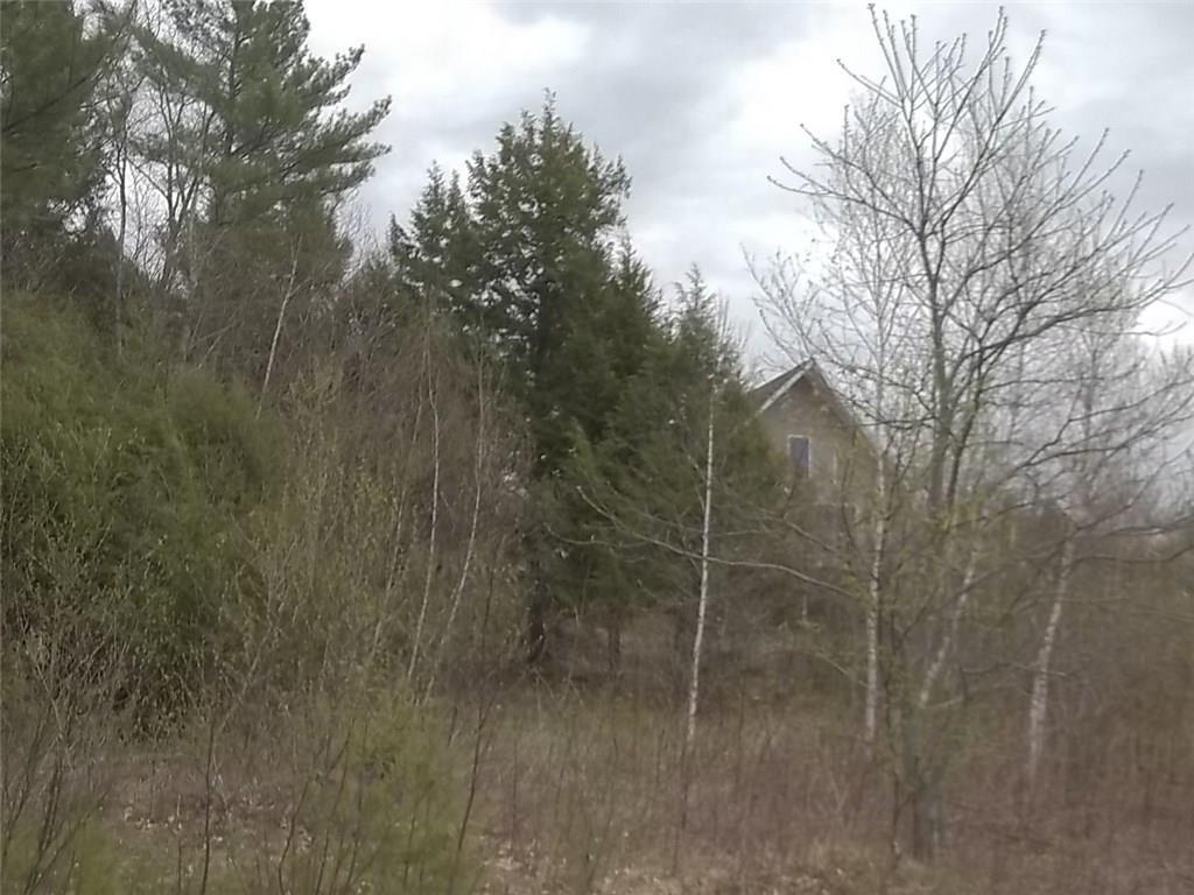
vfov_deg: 31.5
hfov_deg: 41.2
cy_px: 448
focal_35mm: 46
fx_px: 1587
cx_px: 597
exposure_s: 1/500
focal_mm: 8.3
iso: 80
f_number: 3.7
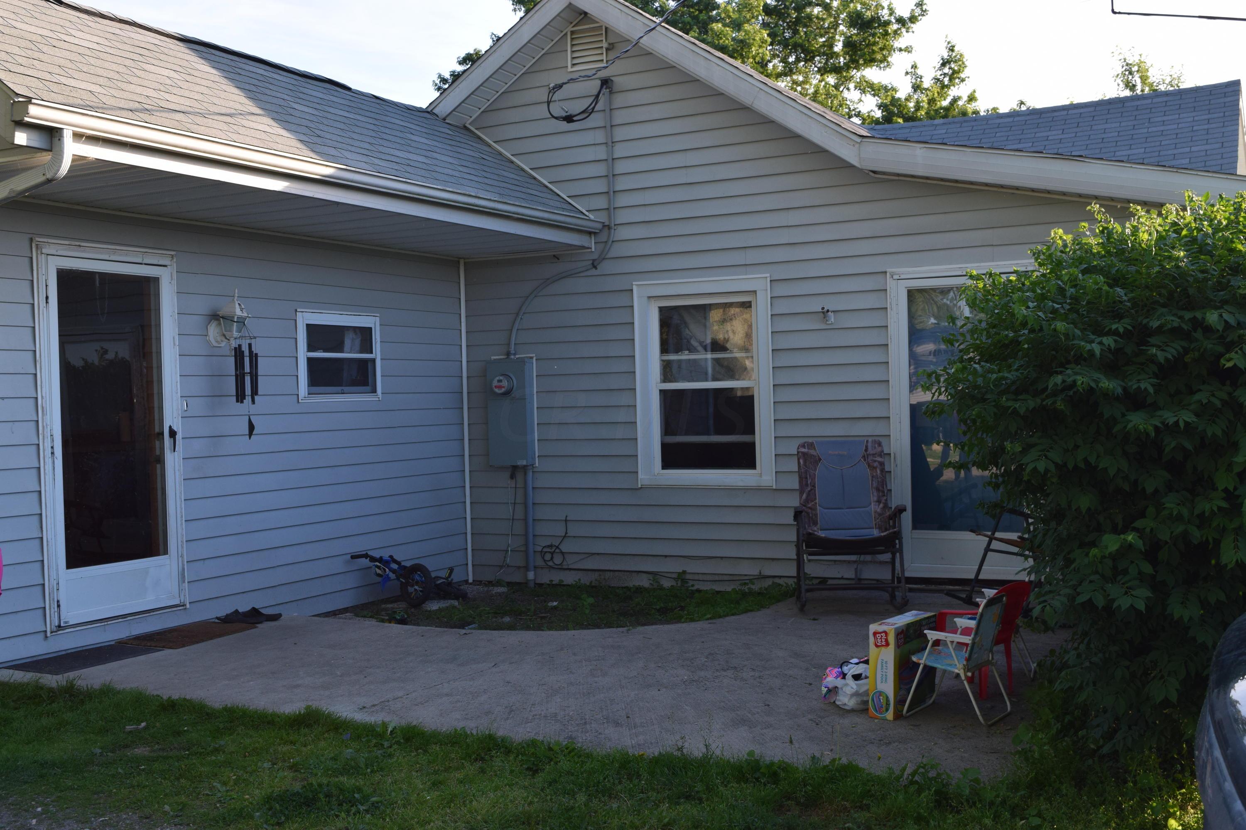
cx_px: 623
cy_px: 415
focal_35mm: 40
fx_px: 1402
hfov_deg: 47.9
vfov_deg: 33.0
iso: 400
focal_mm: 27
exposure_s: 1/250
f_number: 8
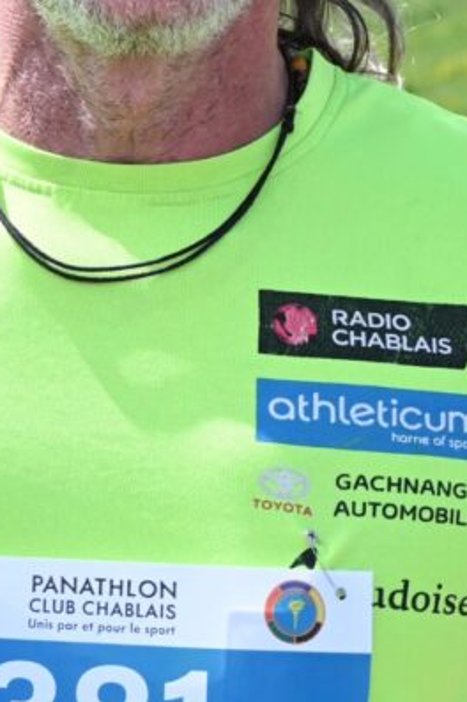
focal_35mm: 122
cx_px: -48
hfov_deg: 11.1
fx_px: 2378
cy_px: 223
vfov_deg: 16.8
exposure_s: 1/4000
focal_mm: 28
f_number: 4
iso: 800
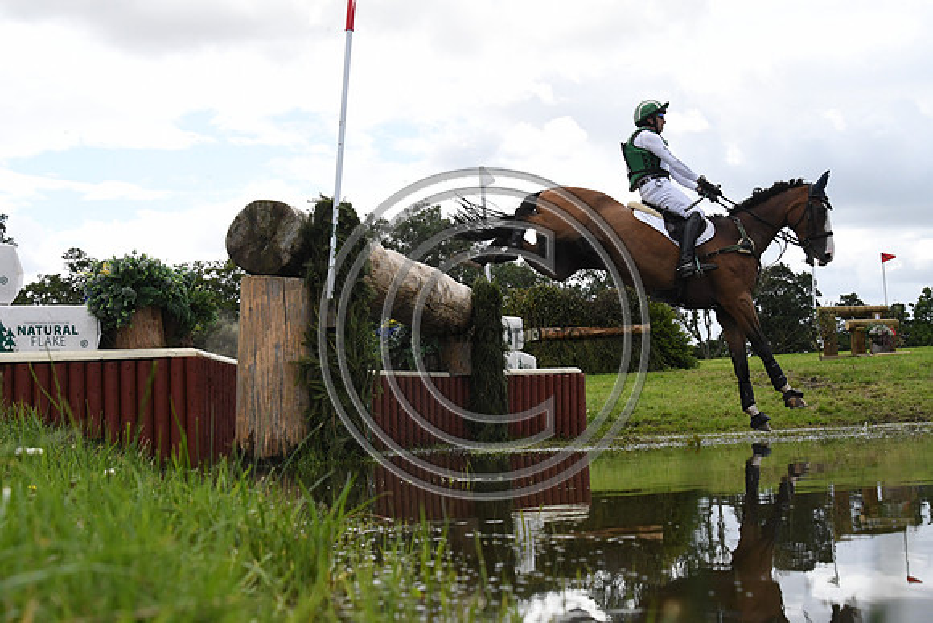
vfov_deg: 29.0
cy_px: 312
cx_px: 466
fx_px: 1205
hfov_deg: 42.3
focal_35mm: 46
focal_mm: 31
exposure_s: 1/4000
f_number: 8
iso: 2000
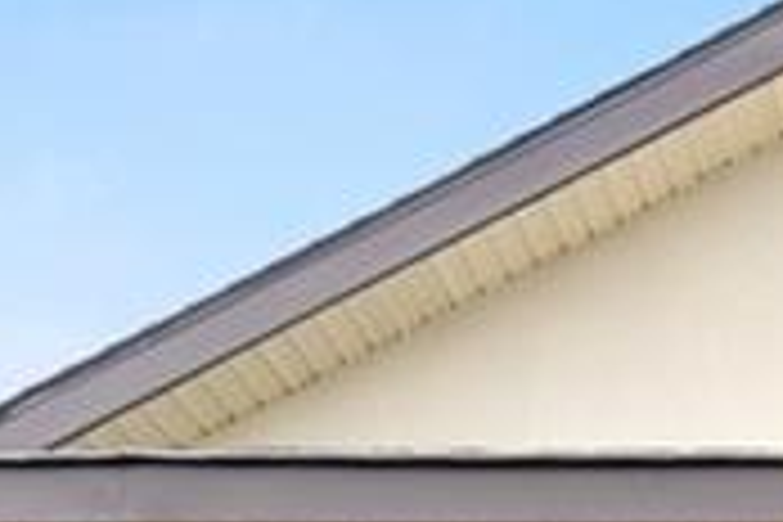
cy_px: 1215
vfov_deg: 11.1
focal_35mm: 106
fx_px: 2305
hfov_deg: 17.5
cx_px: 1134
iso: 250
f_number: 7.1
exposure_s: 1/200
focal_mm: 18
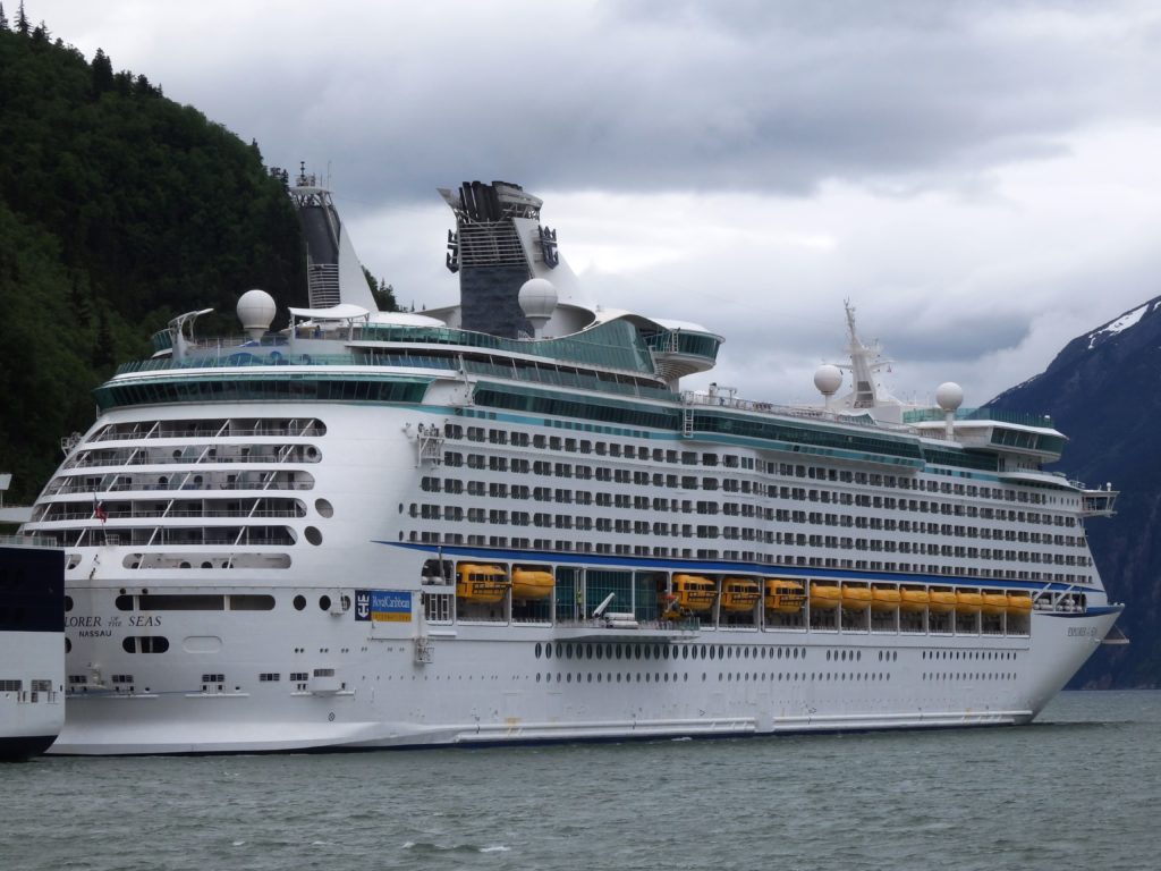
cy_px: 436
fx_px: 4293
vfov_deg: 11.6
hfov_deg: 15.4
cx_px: 580
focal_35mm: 128
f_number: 5.3
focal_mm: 22.9
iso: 100
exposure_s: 1/500
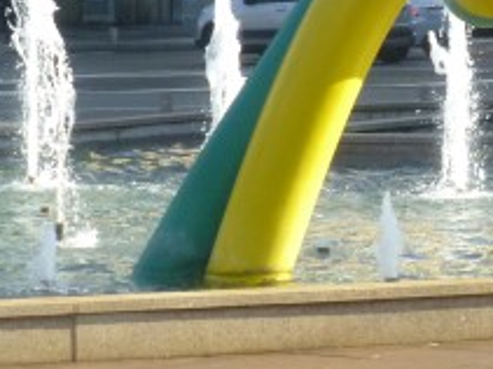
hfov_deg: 6.7
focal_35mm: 291
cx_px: 657
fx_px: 4142
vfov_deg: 5.1
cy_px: -119
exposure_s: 1/250
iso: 320
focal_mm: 17.1
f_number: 5.3
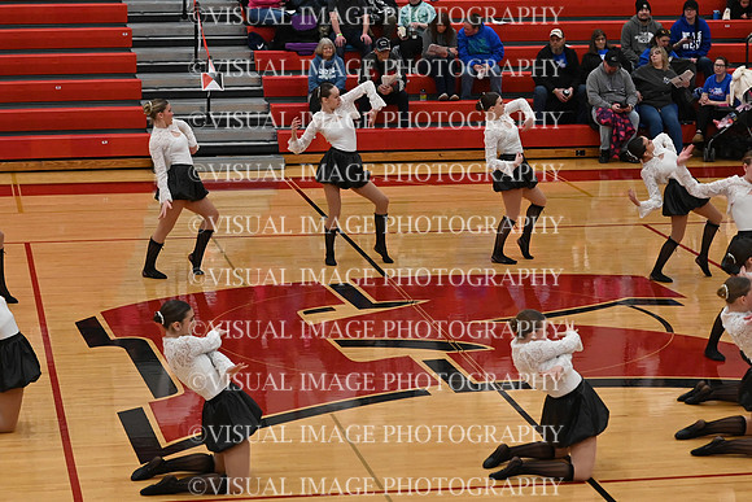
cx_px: 376
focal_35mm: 105
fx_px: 2194
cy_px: 251
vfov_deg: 13.0
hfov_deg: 19.5
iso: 5000
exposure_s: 1/400
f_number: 4
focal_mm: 70
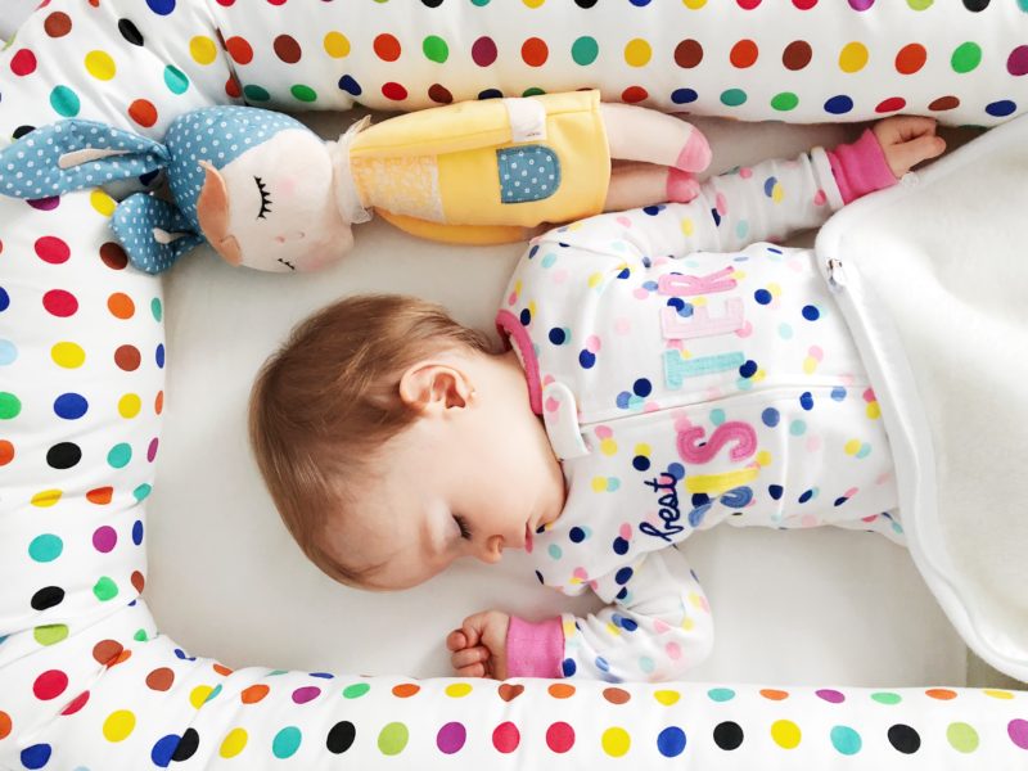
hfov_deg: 63.4
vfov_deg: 49.7
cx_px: 514
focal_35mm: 28
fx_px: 832
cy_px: 386
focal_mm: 4
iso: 100
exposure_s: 1/15
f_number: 1.8
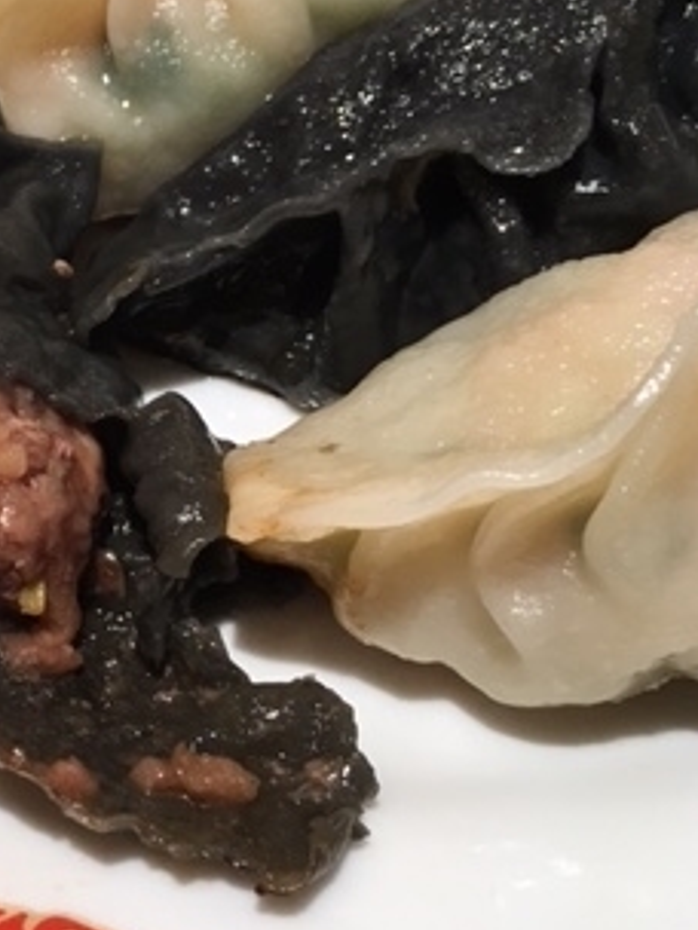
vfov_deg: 31.7
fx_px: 1640
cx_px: -9
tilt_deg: -52.8
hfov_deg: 23.0
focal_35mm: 61
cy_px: 428
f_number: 2.2
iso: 40
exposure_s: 1/30
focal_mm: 4.15
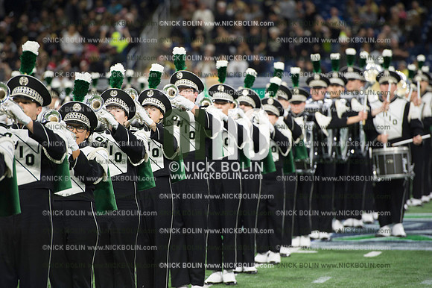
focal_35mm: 200
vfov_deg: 6.9
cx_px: 216
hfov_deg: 10.3
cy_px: 144
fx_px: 2399
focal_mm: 200
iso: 2500
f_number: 3.5
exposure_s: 1/1000
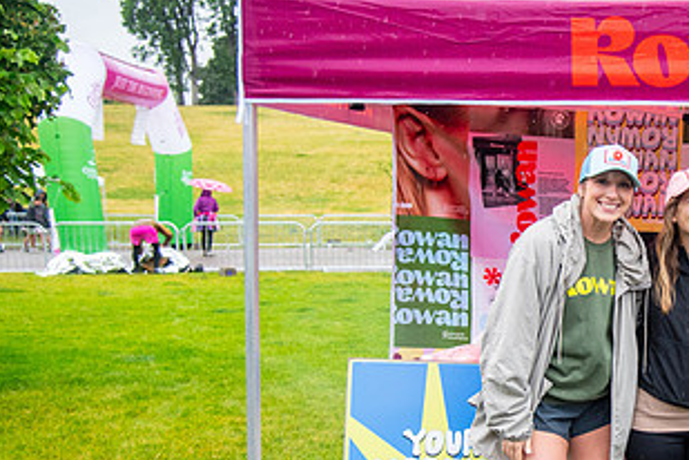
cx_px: 638
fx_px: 1148
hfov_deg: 31.6
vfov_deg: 22.5
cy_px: 326
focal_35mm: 60
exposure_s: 1/640
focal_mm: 32
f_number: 4
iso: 2000
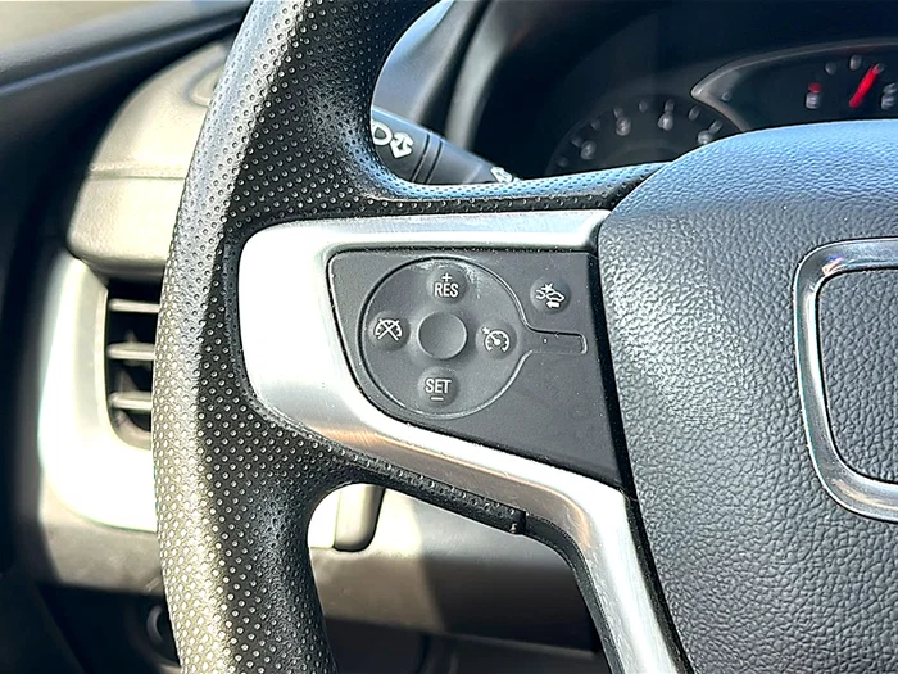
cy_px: 337
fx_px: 1090
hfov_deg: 44.8
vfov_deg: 34.3
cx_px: 449
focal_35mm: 42
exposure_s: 1/236
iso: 80
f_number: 1.78
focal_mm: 6.86
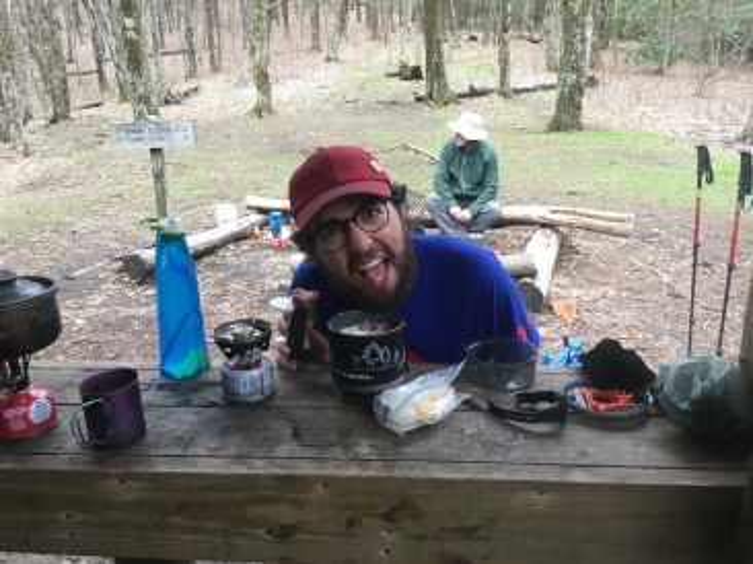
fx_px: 630
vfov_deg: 48.2
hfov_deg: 61.7
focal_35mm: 29
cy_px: 282
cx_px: 376
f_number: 2.2
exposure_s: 1/30
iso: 25
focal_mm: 4.15
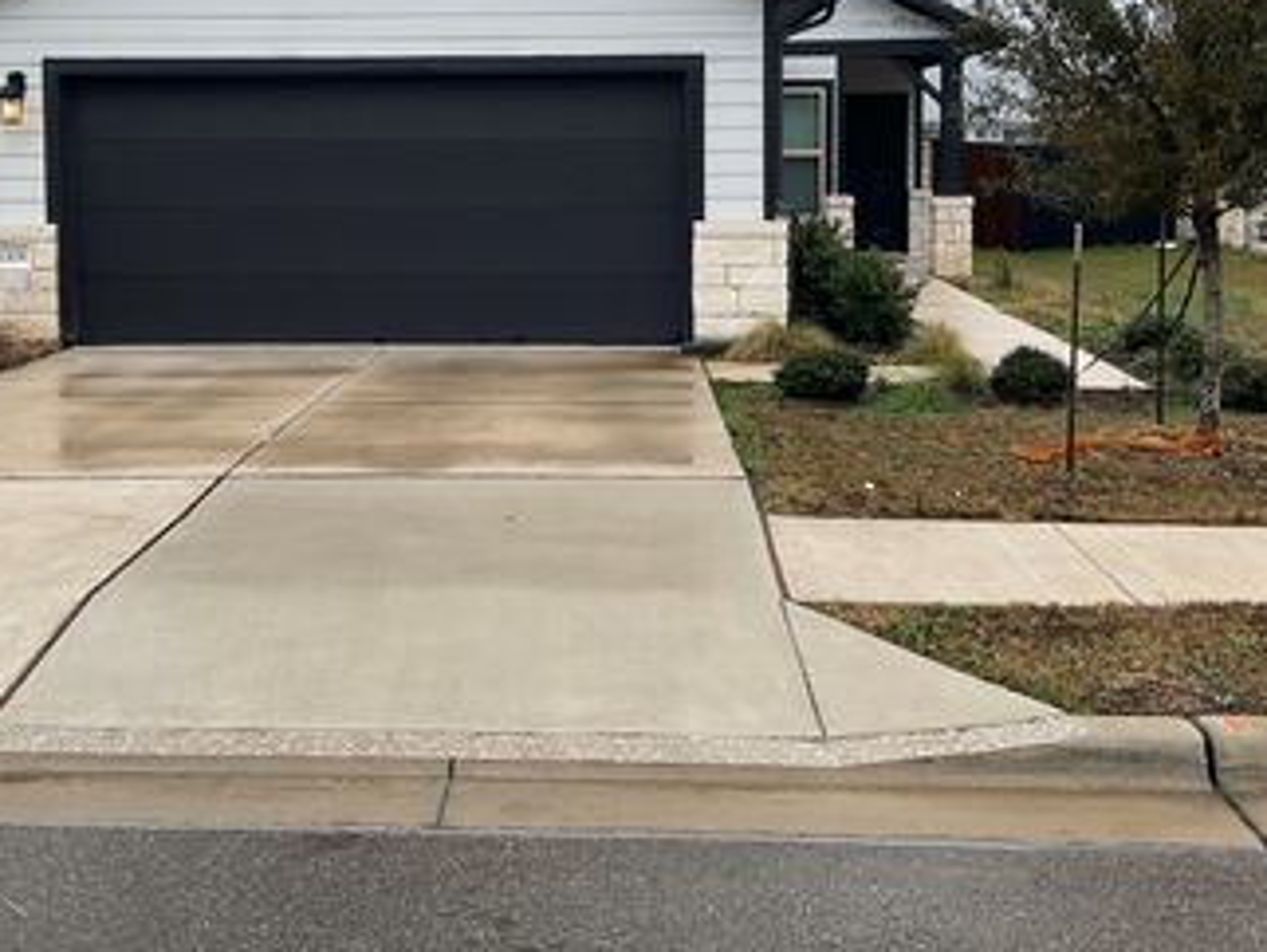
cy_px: 242
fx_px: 1648
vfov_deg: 31.7
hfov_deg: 42.0
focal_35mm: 45
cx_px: 571
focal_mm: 3
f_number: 1.8
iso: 16
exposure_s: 1/855
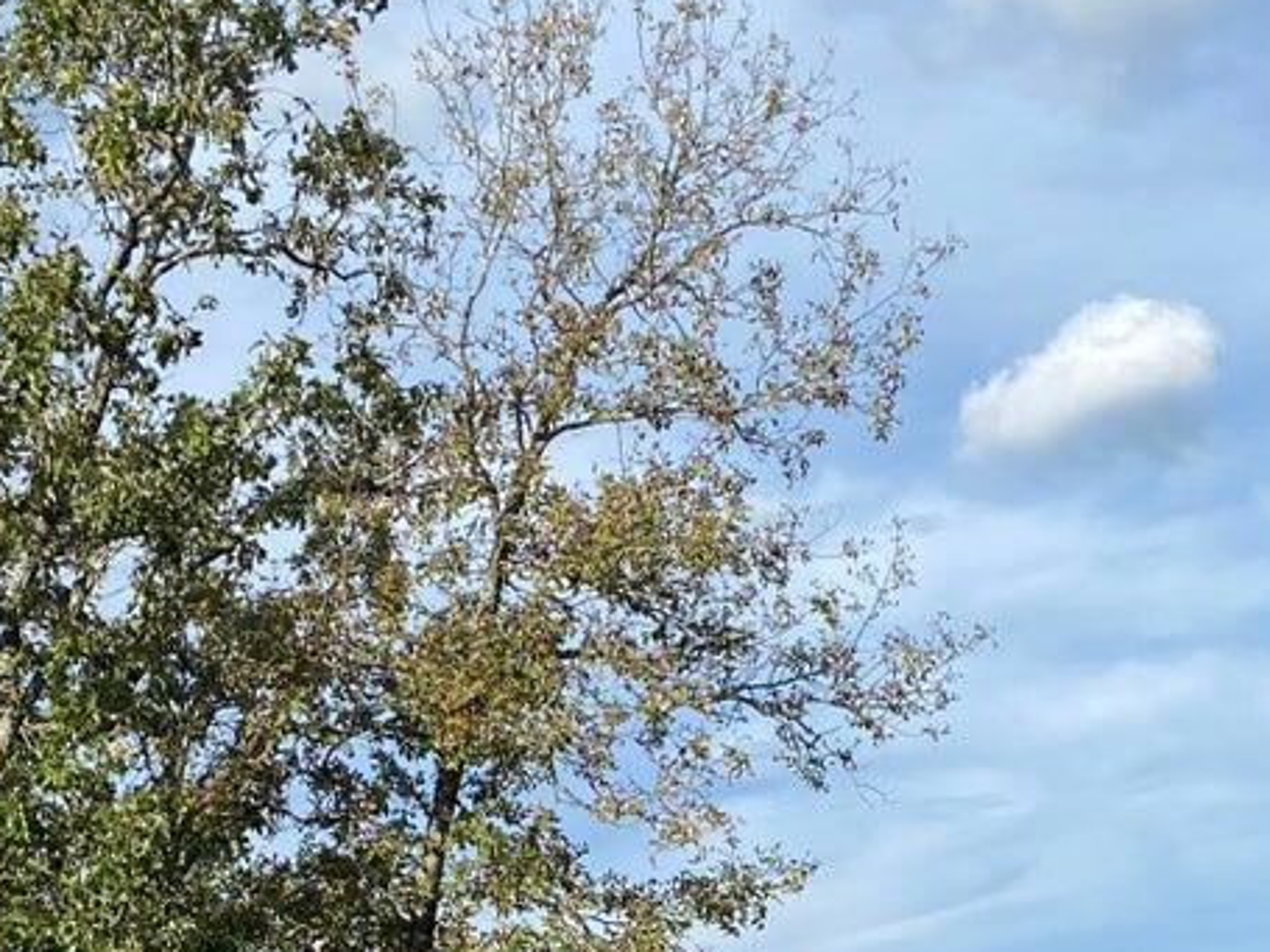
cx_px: 574
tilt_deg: +5.1
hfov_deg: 25.0
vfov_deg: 18.1
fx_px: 2861
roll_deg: +2.0
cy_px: 1080
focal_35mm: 78
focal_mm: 4.25
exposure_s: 1/2358
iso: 32
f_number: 1.8
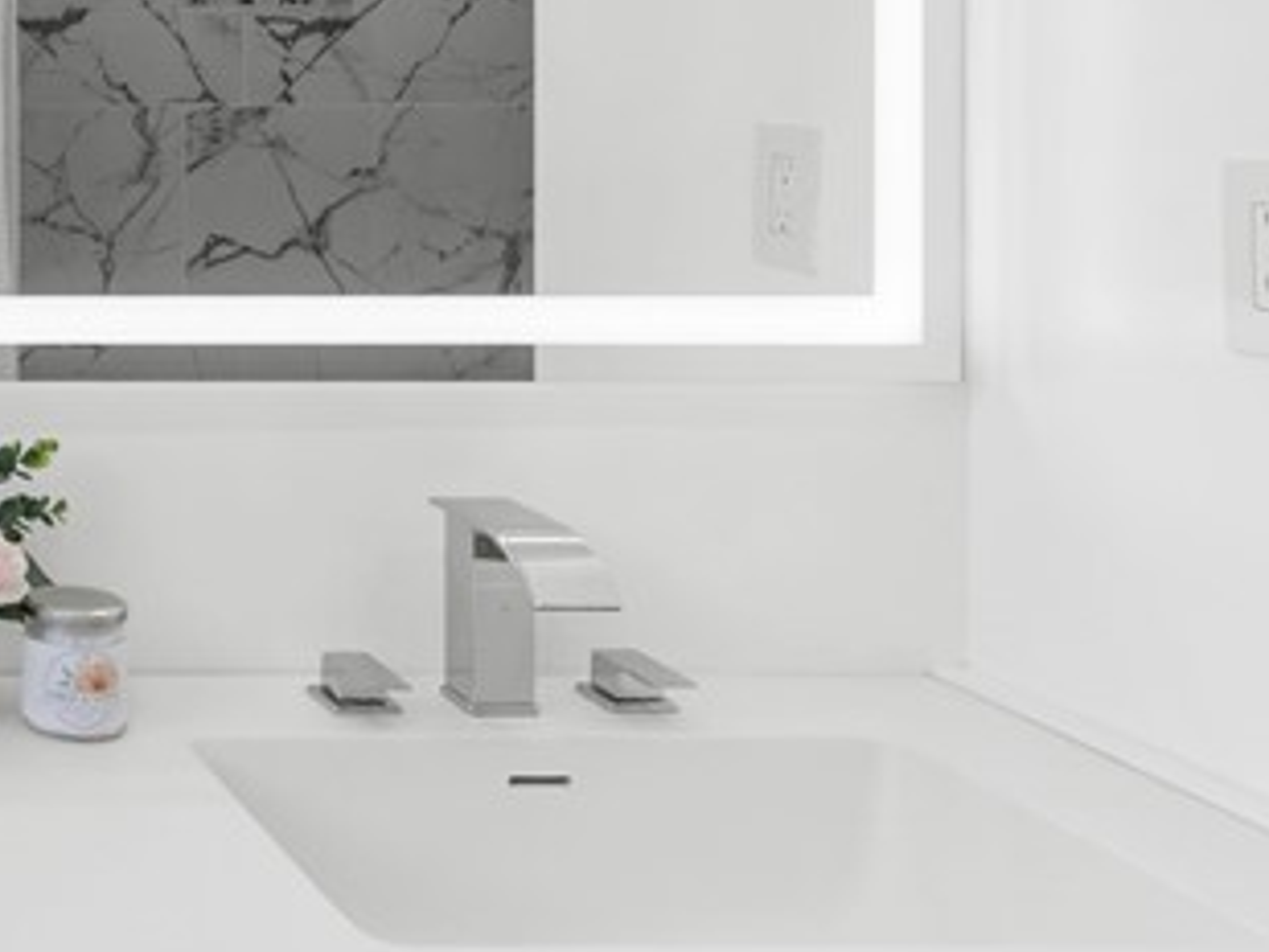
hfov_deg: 26.8
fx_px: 2042
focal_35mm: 56
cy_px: 127
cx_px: -534
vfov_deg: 25.6
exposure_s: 1/25
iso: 200
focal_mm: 16.5
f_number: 8
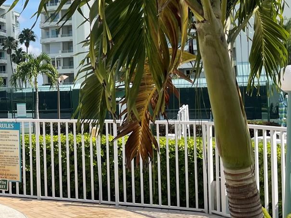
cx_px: -55
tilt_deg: +1.9
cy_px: 68
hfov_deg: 25.4
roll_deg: +1.8
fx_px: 580
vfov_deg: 21.2
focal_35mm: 69
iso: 32
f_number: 1.6
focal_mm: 4.2
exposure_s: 1/4000
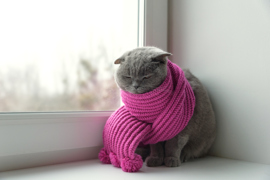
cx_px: 135
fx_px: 300
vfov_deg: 33.4
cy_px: 90
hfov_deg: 48.4
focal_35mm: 40
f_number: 4.5
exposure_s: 1/125
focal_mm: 40
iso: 560
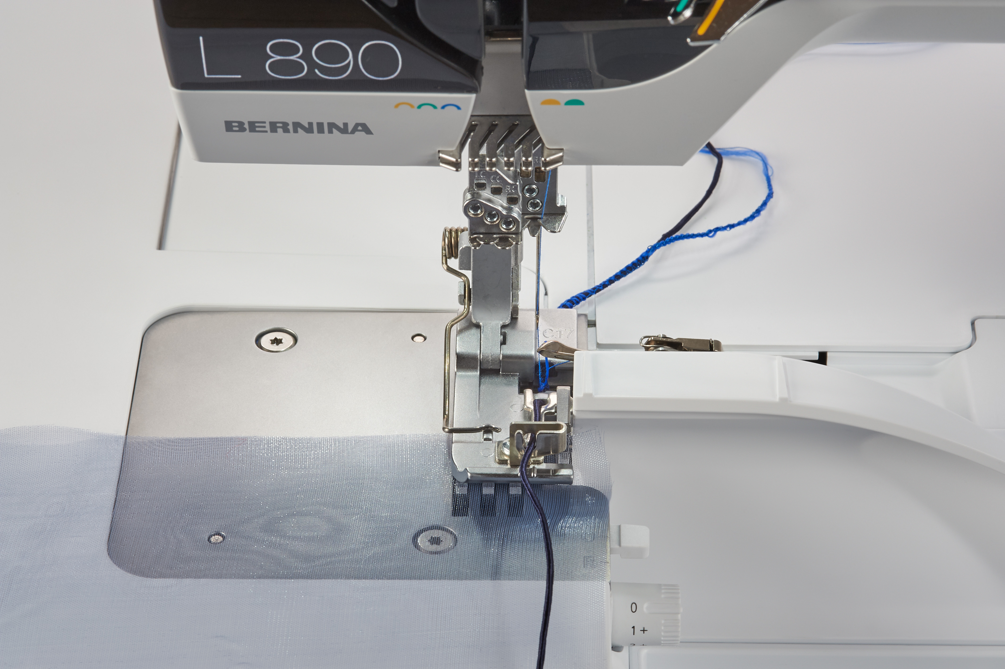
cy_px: 334
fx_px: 2929
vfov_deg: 13.0
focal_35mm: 105
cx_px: 502
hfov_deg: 19.5
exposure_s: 1/13
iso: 200
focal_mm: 105
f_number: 29
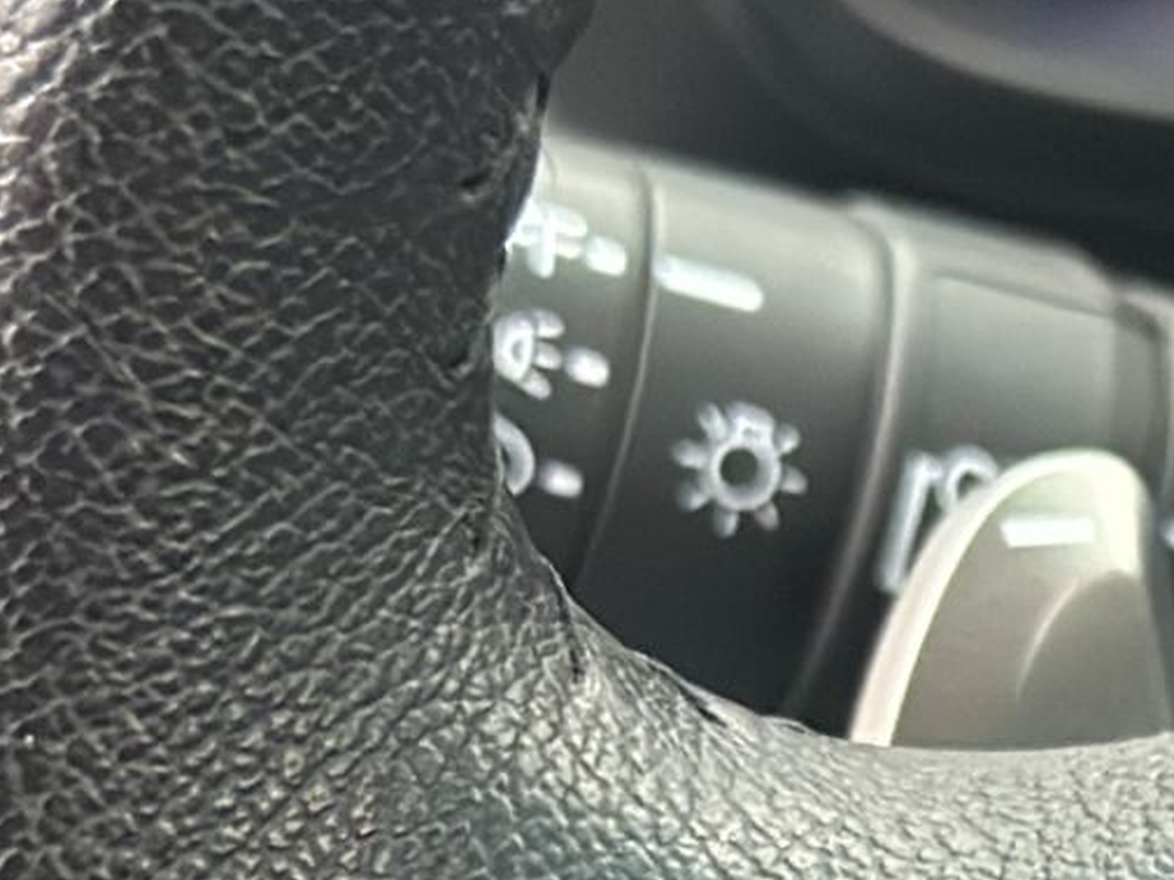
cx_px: 1575
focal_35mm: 183
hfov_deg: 10.5
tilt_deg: -32.7
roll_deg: +1.9
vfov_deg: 7.9
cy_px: 1443
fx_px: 6206
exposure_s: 1/40
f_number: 1.78
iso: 640
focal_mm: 6.86
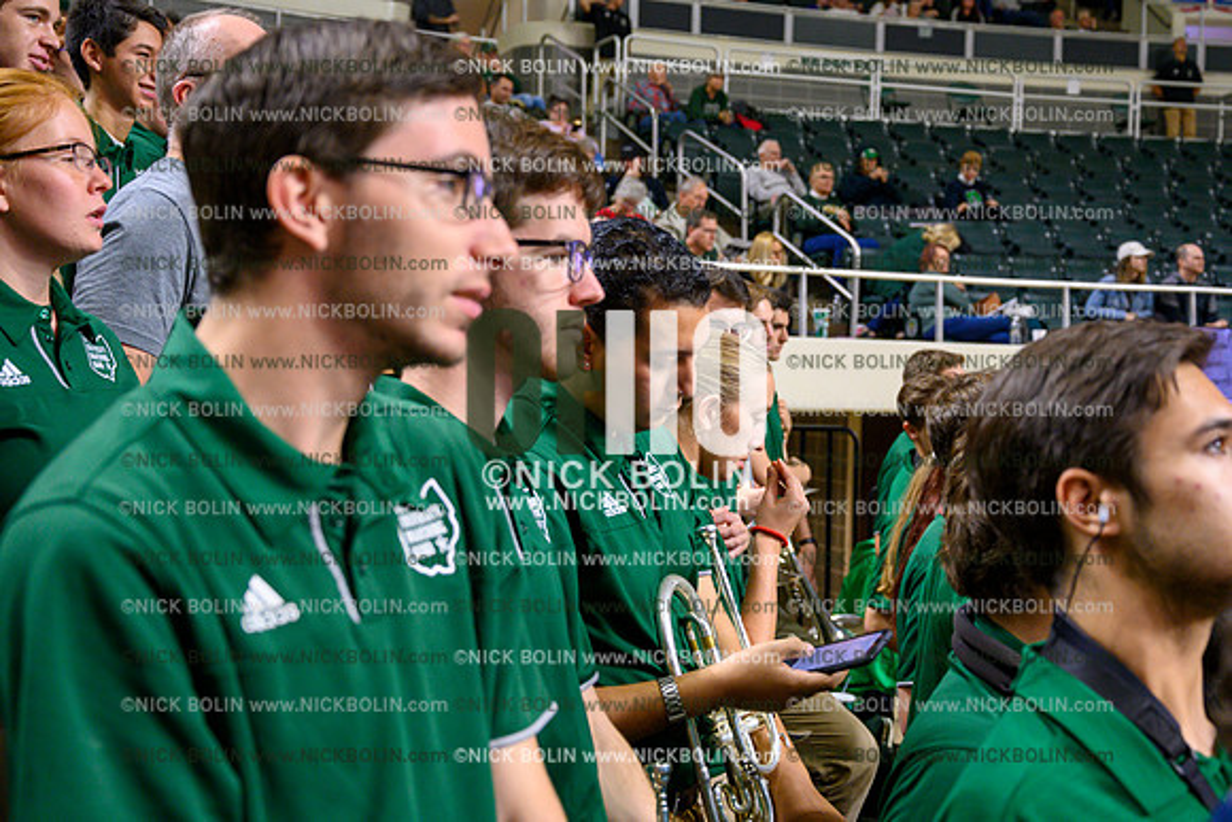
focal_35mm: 43
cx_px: 616
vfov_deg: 31.2
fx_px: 1472
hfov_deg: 45.4
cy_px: 411
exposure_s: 1/200
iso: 3200
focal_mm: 43
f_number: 4.5
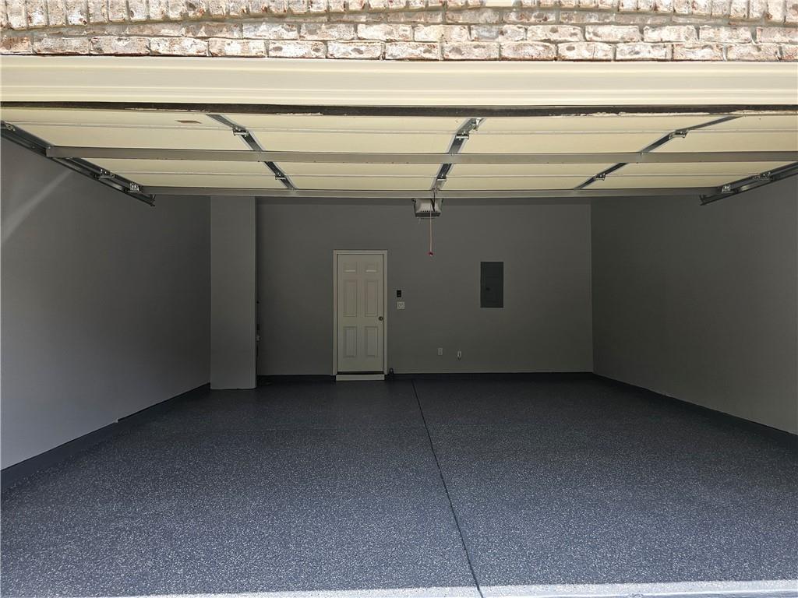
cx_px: 399
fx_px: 530
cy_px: 299
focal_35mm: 23
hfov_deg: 73.9
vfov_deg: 58.9
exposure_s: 1/719
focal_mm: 6.3
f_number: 1.7
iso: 32
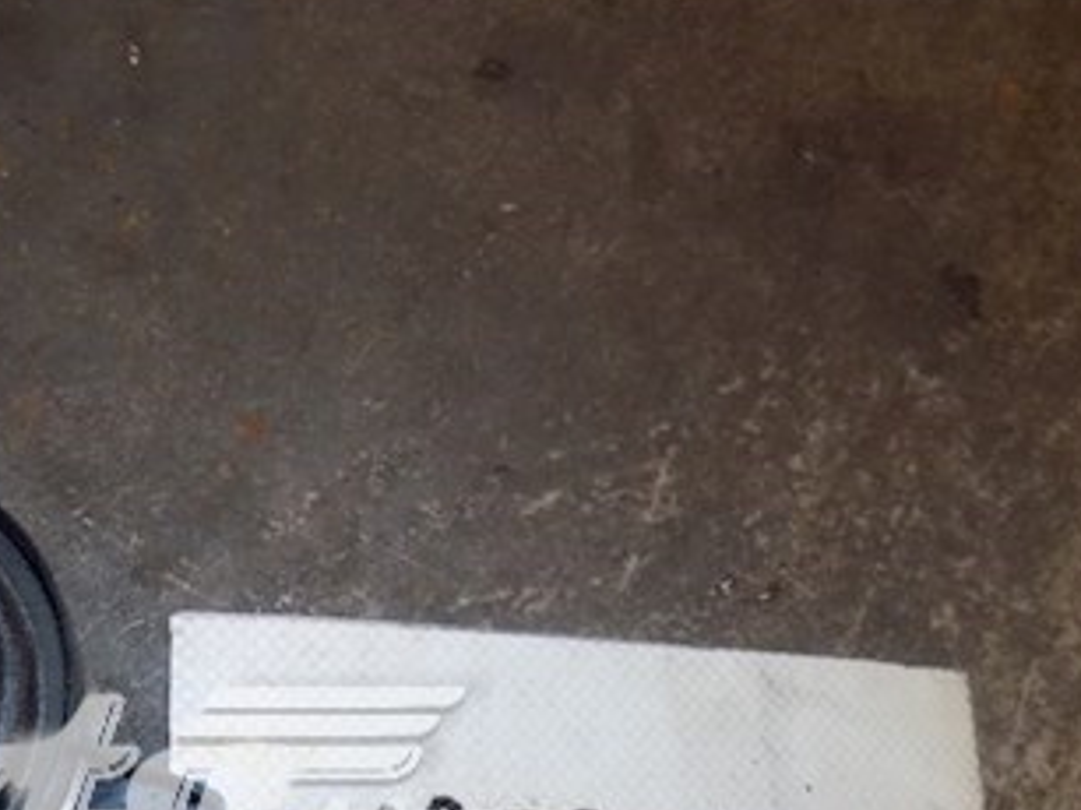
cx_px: 116
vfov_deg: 28.5
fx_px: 1498
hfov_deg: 37.2
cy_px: 792
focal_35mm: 48
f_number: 3.1
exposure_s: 1/30
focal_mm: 4
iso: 200
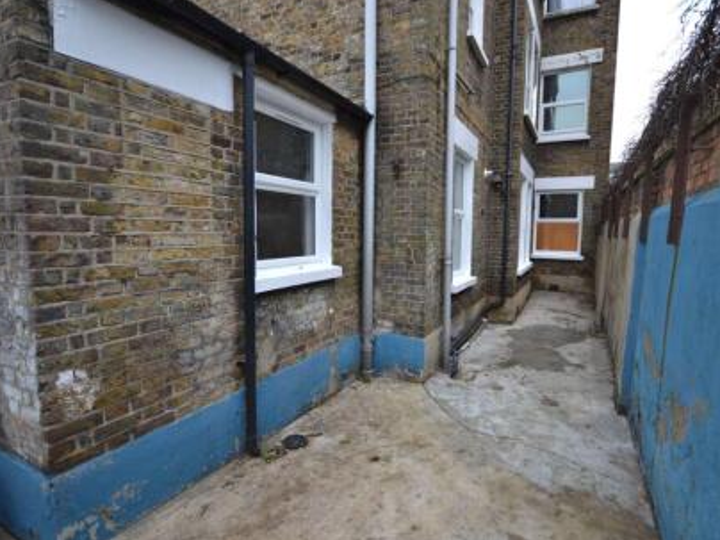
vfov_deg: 74.7
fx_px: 354
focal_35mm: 17
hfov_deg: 90.5
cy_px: 261
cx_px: 406
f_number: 4.5
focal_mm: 10
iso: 400
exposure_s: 1/80
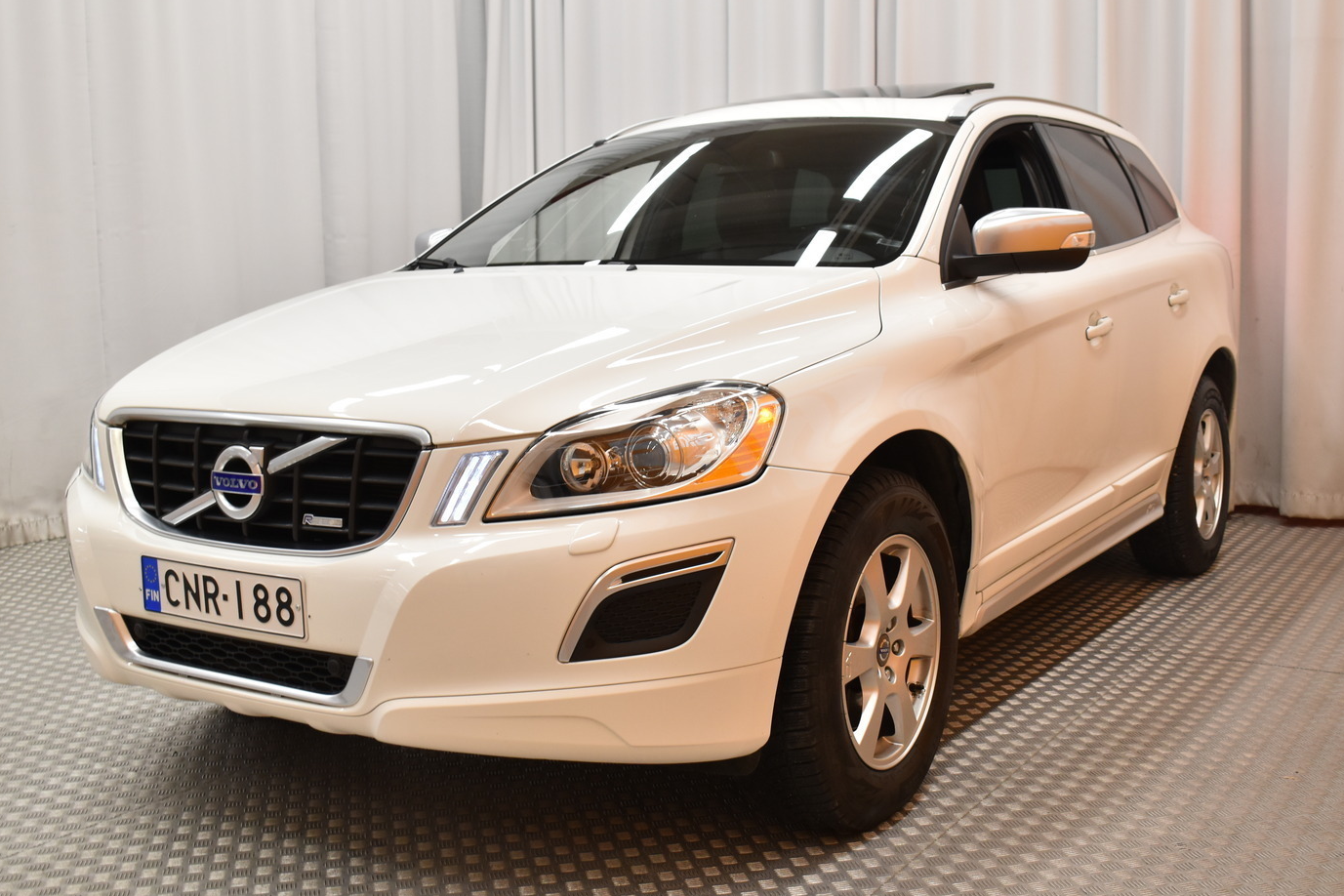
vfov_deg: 32.9
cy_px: 412
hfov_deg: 47.8
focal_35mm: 41
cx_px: 678
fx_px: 1515
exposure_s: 1/8
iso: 500
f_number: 5
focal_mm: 23
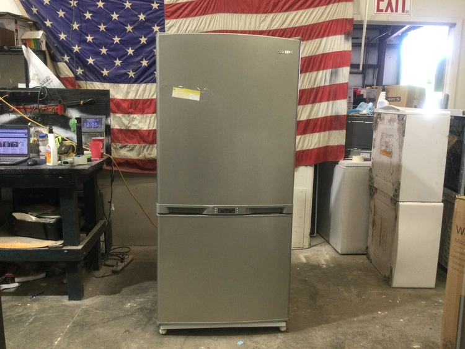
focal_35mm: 31
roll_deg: -0.8
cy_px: 174
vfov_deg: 45.5
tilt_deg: -10.4
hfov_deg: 58.3
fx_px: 417
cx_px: 232
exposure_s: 1/30
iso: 100
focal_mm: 3.3
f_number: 2.4
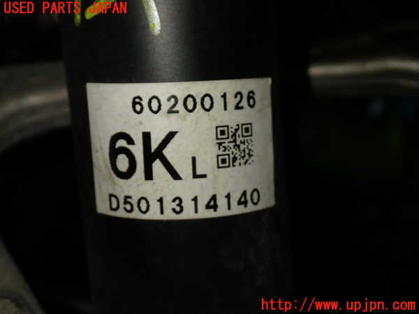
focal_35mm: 54
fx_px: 654
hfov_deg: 35.5
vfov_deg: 27.0
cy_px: 157
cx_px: 210
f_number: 3.3
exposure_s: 1/50
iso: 200
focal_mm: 9.65
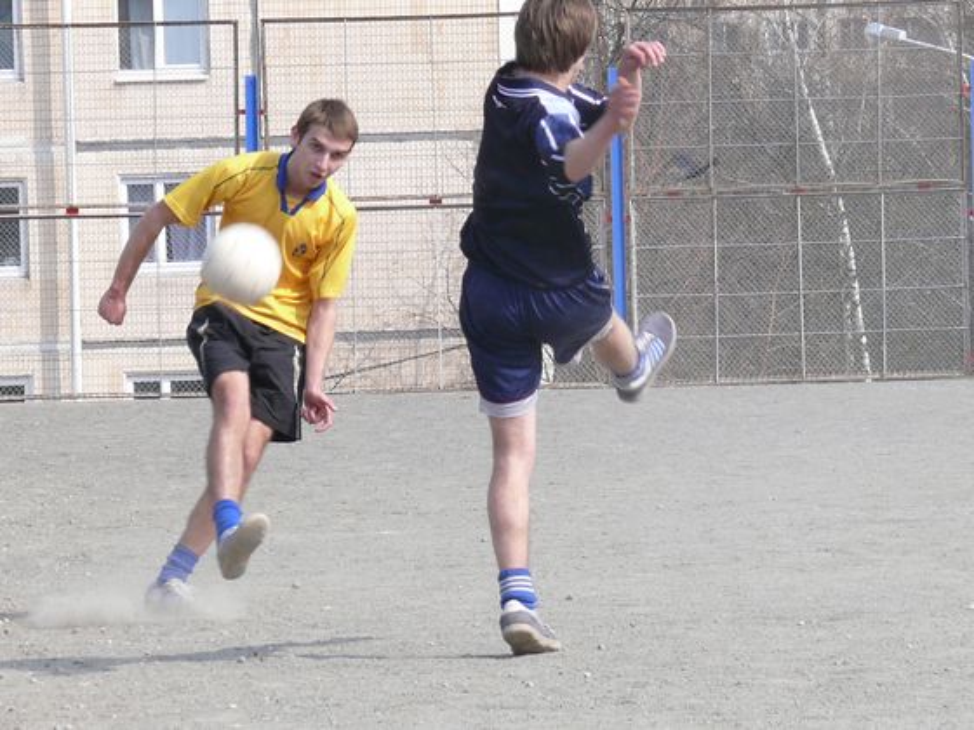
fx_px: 7625
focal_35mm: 271
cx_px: 487
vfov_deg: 5.5
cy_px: 365
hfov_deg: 7.3
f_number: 5.6
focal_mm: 32.1
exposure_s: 1/250
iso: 100
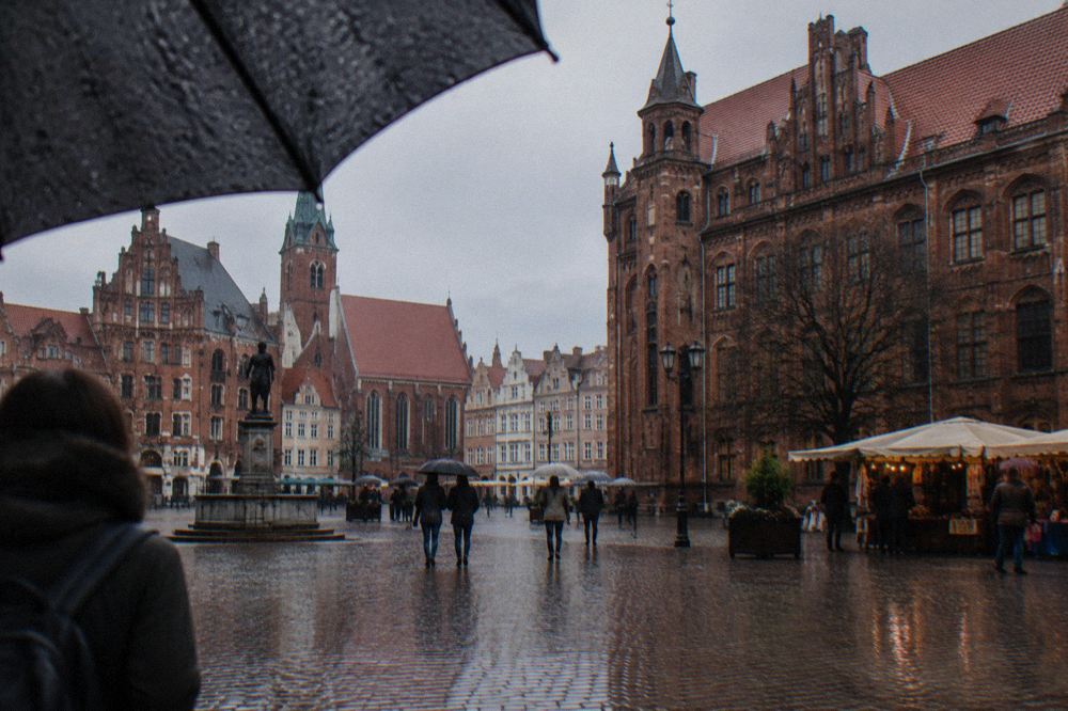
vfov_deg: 53.1
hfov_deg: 73.8
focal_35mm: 24
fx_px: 712
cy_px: 356
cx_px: 534
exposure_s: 1/200
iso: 320
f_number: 7.1
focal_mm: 24
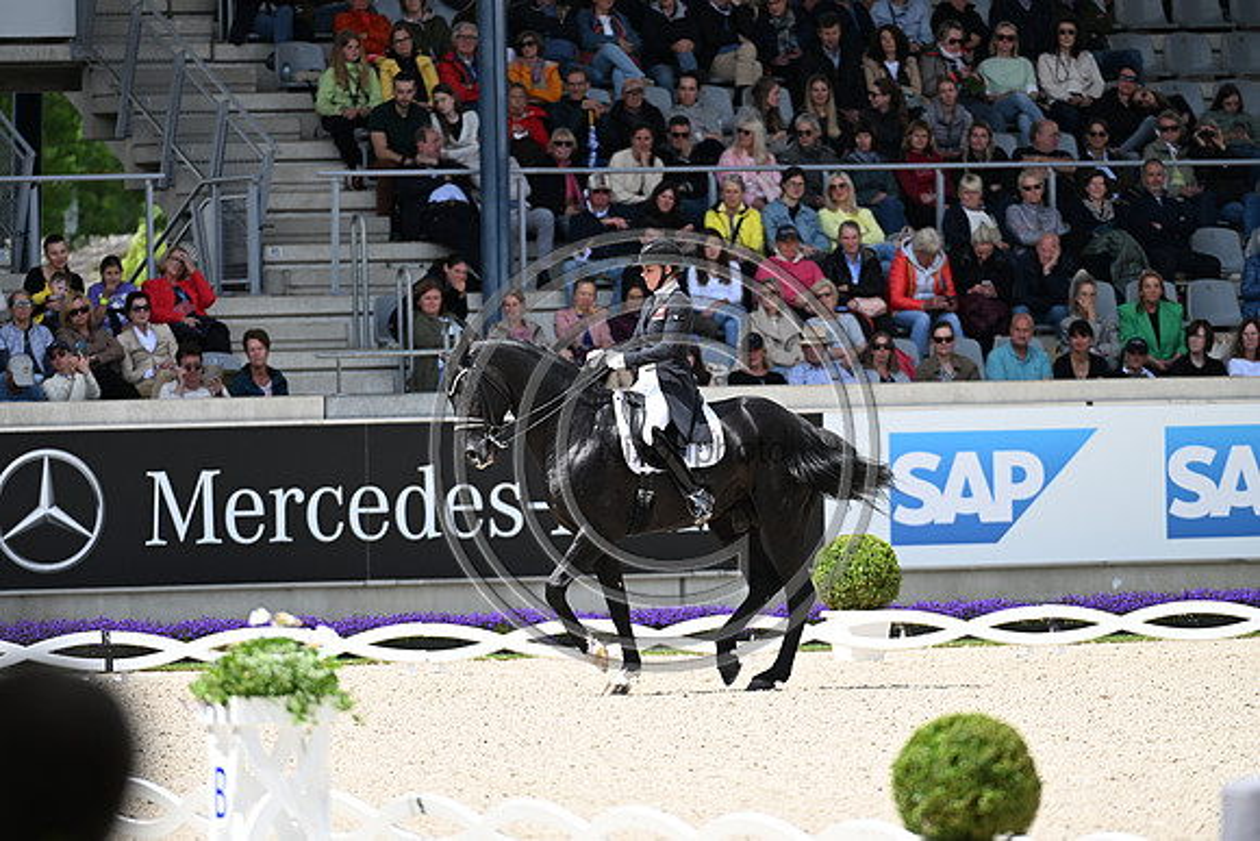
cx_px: 630
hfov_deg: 5.2
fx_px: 14003
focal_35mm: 400
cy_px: 420
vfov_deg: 3.4
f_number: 5
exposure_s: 1/1250
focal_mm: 400
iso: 400
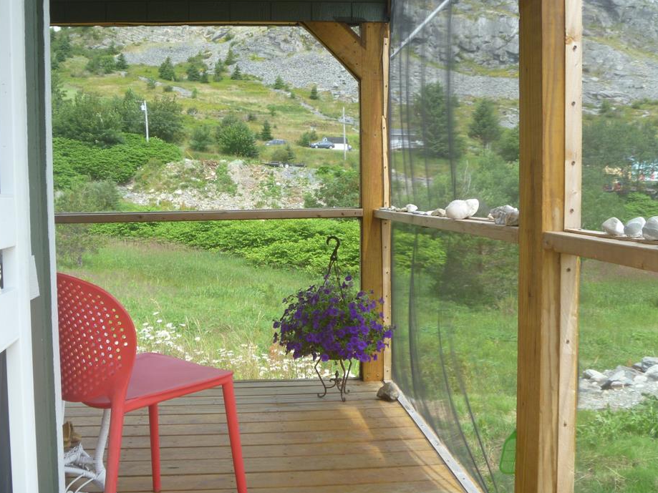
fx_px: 741
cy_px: 229
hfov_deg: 47.8
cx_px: 299
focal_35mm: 39
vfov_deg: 36.8
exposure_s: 1/200
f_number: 3.5
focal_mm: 6.3
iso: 80
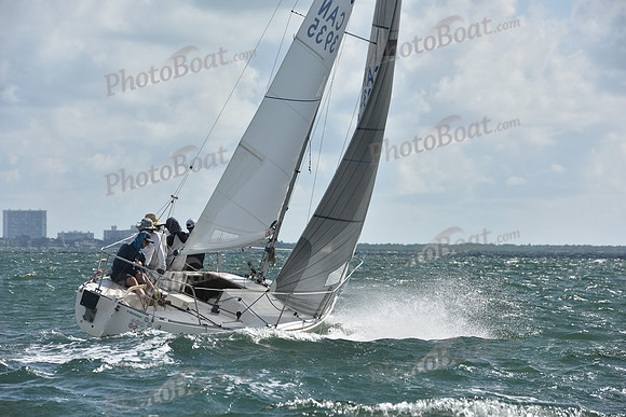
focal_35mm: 190
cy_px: 208
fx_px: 3305
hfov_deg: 10.8
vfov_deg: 7.2
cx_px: 313
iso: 250
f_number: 11
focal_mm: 190
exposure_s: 1/1000
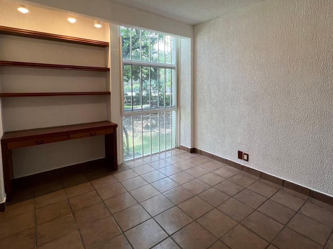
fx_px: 173
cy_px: 101
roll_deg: -0.2
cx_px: 184
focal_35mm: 18
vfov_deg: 70.9
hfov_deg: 87.4
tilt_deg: -4.1
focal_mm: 1.57
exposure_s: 1/120
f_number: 1.8
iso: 64
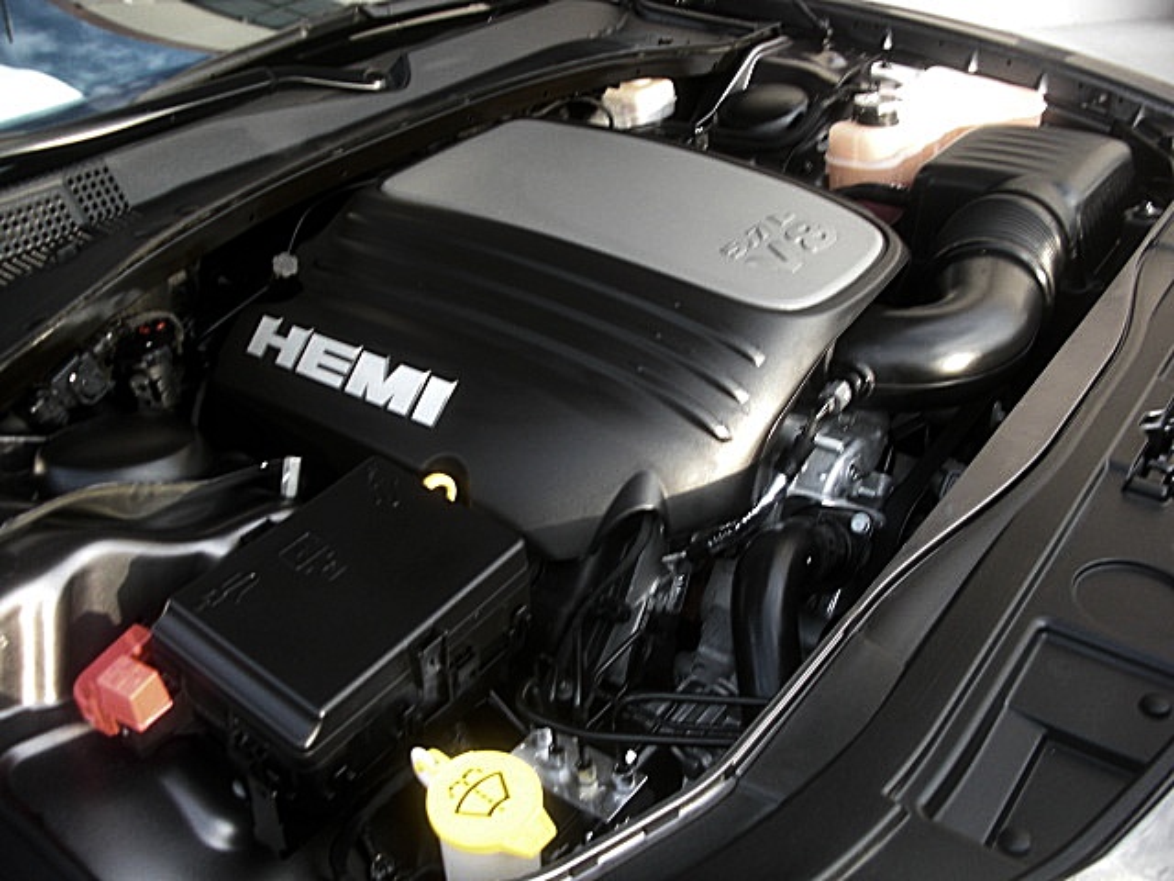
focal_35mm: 36
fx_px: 1221
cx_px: 587
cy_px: 440
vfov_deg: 39.7
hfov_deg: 51.4
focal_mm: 6.3
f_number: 2.8
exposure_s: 1/80
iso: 100
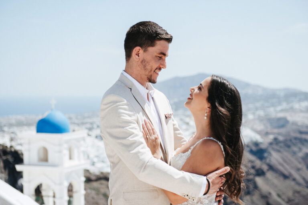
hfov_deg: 28.9
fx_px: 598
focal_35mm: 70
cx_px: 154
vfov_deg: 19.4
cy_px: 102
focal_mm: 70
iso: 125
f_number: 4.5
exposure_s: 1/2000
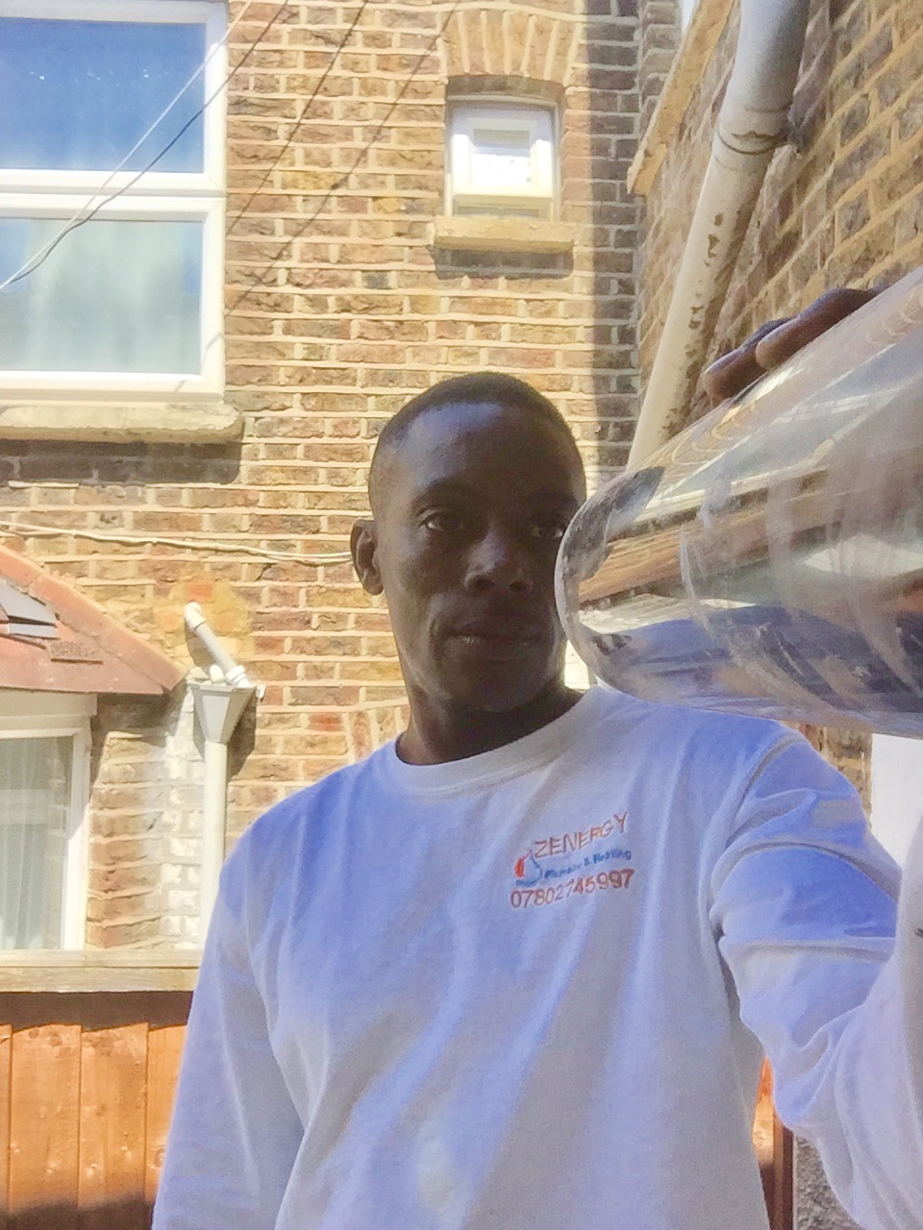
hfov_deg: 45.4
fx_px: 1102
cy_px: 615
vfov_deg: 58.4
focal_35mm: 31
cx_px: 462
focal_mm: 2.65
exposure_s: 1/571
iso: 32
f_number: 2.2
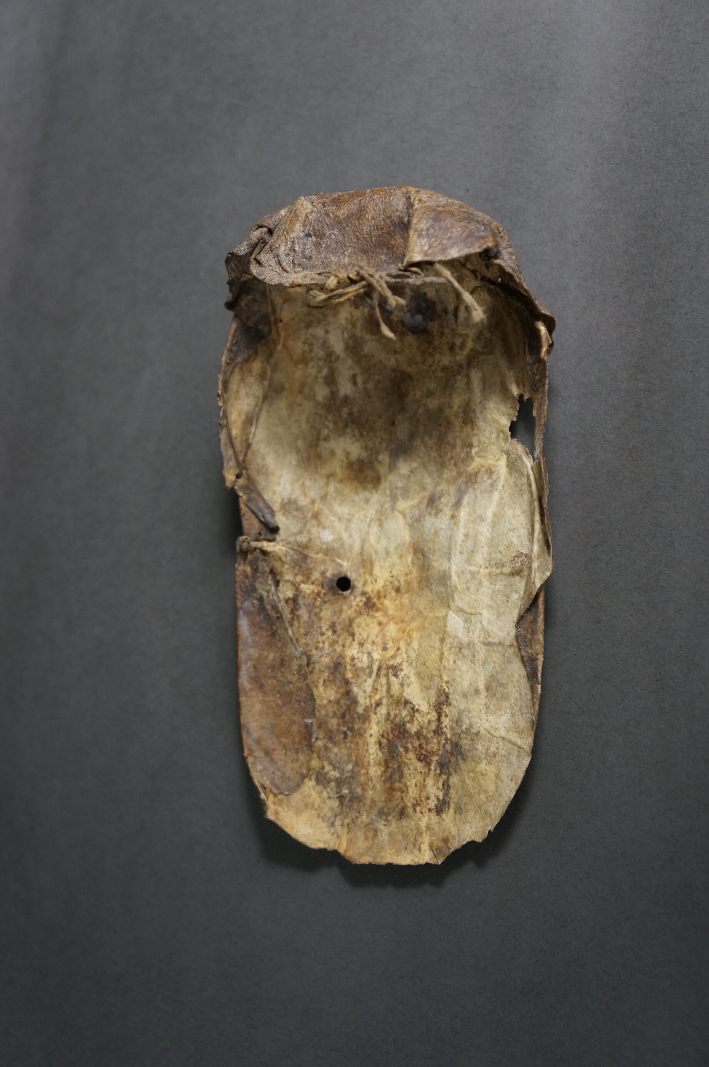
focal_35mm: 51
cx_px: 354
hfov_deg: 26.4
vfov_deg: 38.9
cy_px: 534
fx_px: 1510
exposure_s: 1/160
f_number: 4.5
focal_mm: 34
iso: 640
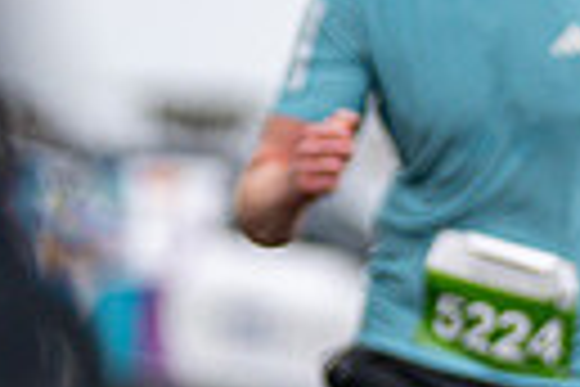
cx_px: 1124
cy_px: -4
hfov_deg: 1.6
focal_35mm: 1316
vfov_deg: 1.0
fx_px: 21201
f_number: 2.8
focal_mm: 195
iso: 360
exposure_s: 1/1600
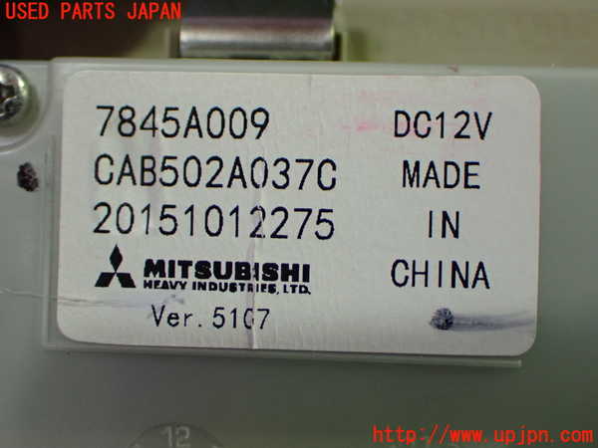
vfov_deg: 29.1
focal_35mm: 50
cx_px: 299
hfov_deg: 38.2
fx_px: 864
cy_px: 224
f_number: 3.2
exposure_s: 1/60
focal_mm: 9.01
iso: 800
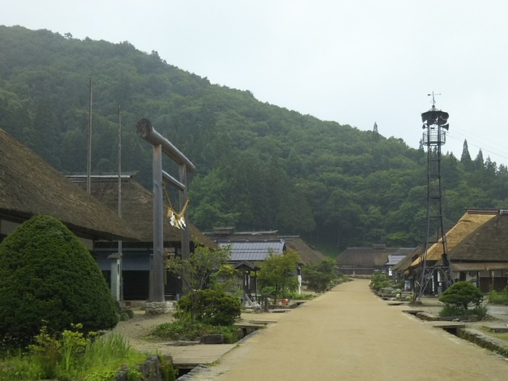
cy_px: 281
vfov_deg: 29.3
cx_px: 308
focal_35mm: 49
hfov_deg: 38.7
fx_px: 719
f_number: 2.2
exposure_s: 1/124
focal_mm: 4
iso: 25
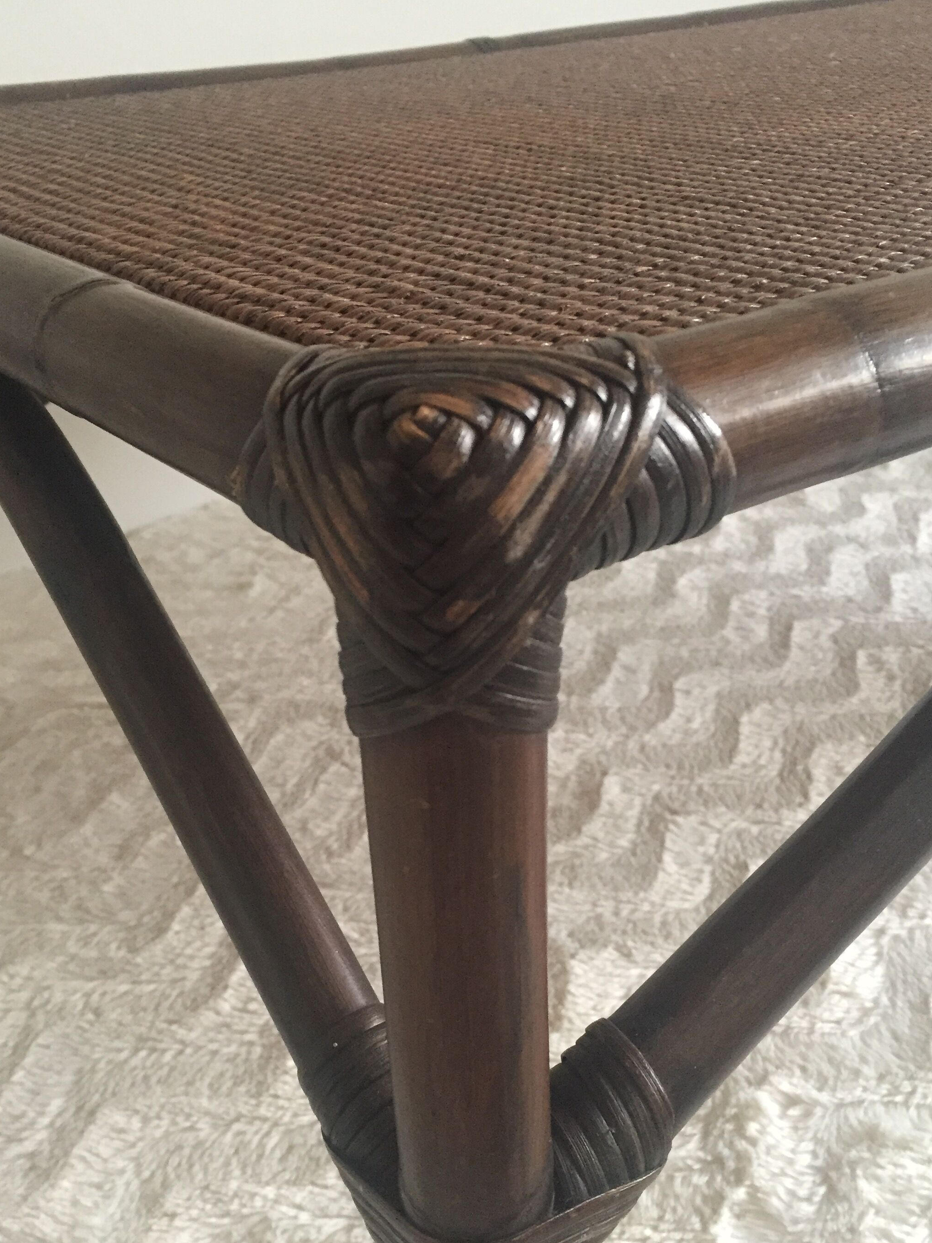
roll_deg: +3.3
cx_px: 406
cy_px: 728
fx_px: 1256
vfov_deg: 52.4
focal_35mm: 35
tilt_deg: -31.5
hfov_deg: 40.6
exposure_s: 1/20
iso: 250
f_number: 2.2
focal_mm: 4.15
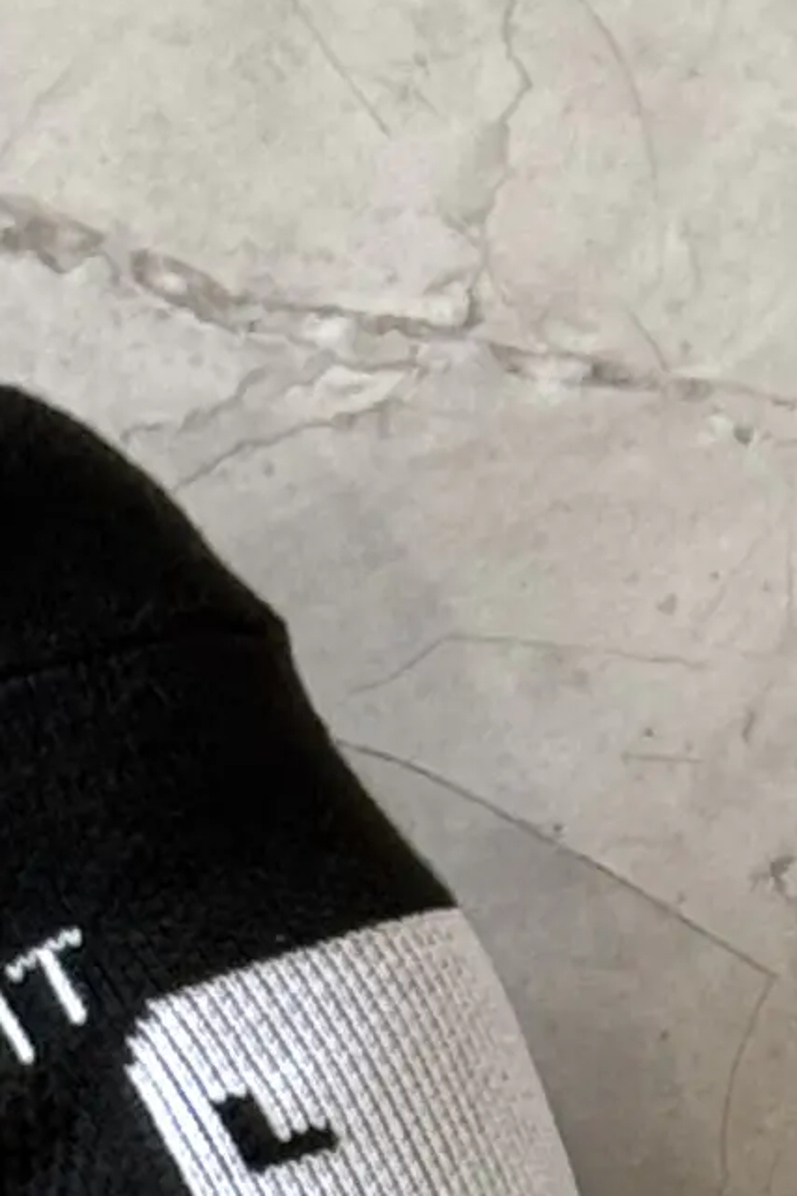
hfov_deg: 4.3
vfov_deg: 6.6
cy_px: 1034
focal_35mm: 314
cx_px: 1553
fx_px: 10432
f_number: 1.78
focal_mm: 6.76
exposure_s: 1/60
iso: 160
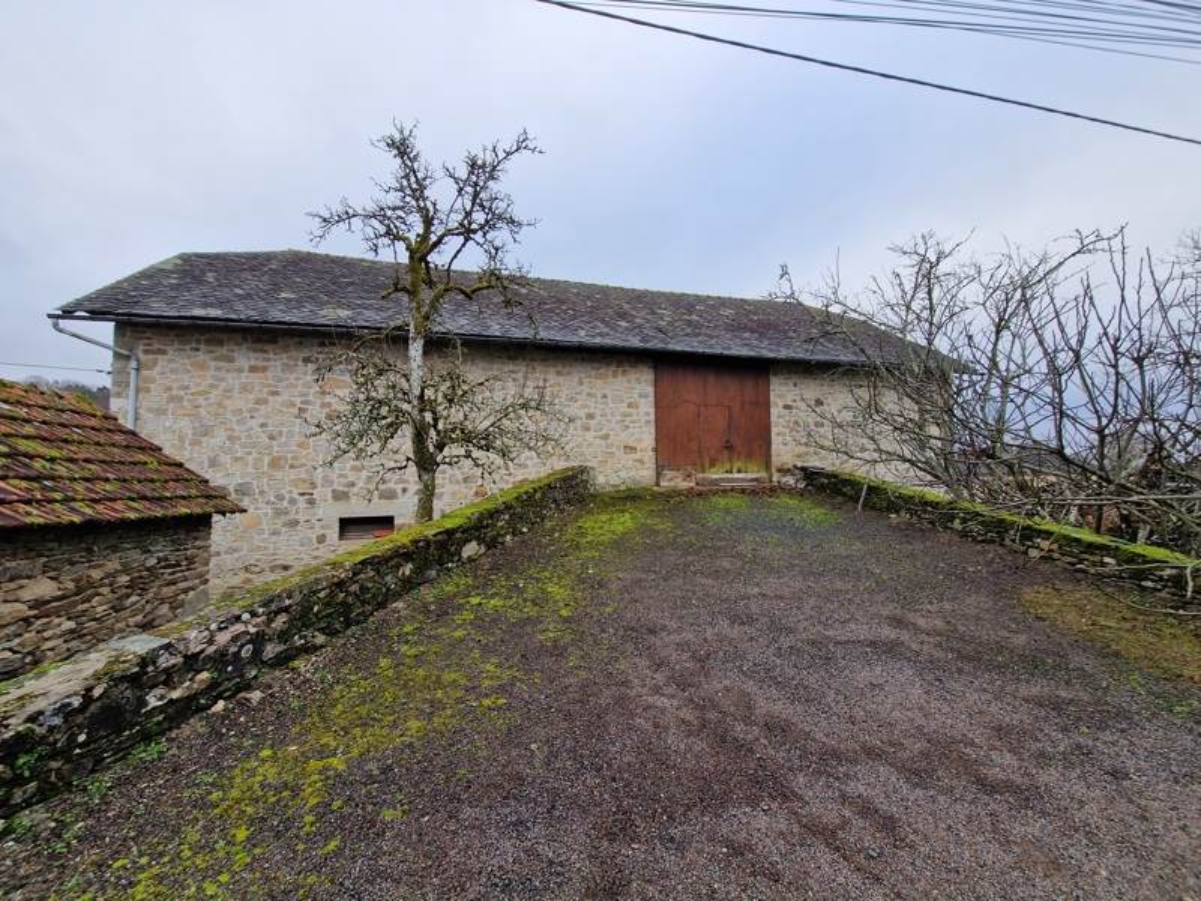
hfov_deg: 106.2
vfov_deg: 89.9
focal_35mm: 13
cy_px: 450
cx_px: 600
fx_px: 451
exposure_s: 1/187
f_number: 2.2
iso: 50
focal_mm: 2.2
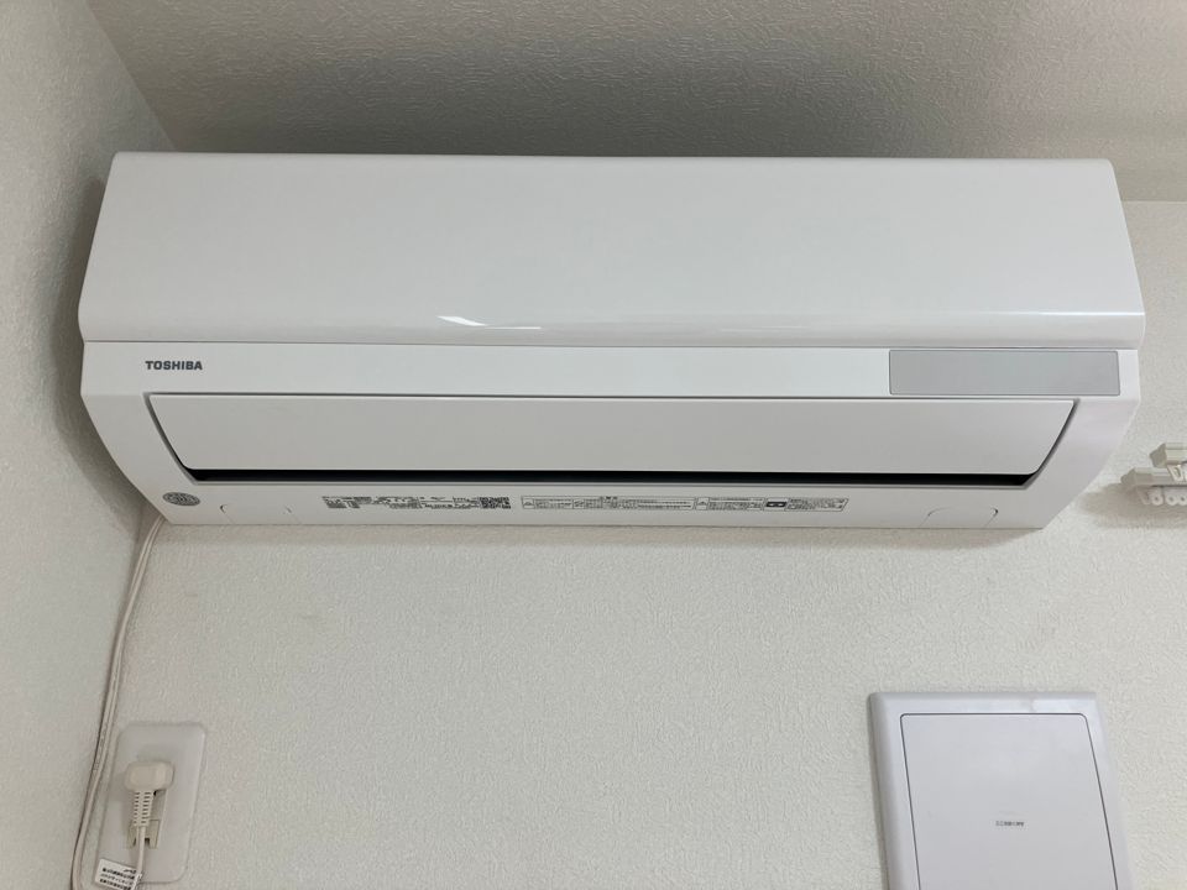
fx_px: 960
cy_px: 445
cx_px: 594
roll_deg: -0.3
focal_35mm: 28
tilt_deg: +21.7
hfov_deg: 63.4
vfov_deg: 49.7
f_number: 1.8
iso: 64
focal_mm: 3.99
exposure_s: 1/100
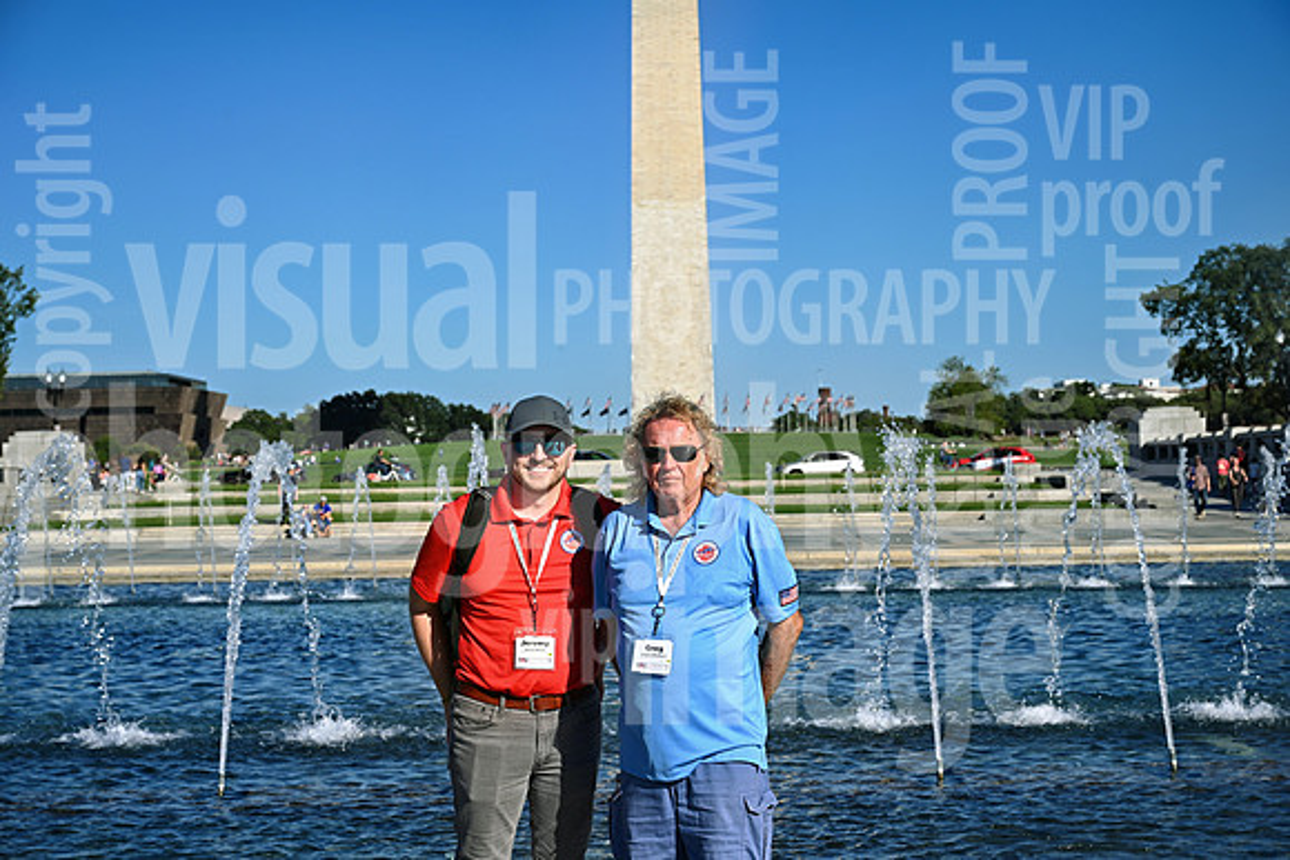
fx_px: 2186
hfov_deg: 32.9
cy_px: 430
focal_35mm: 61
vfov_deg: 22.3
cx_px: 645
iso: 250
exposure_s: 1/1250
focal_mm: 61
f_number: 7.1
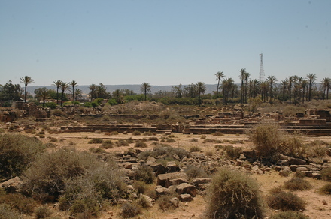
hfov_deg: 51.3
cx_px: 166
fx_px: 344
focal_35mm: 38
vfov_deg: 35.4
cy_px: 110
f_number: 11
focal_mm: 25
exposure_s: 1/400
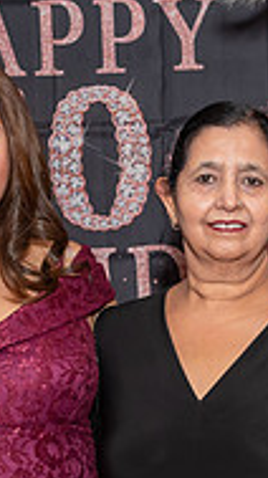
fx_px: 1773
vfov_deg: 15.2
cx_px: 93
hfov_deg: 8.6
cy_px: 405
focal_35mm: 140
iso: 400
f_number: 5.6
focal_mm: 28
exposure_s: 1/250
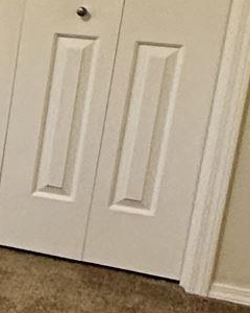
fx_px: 971
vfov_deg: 18.3
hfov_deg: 10.9
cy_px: 116
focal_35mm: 105
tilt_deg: -13.6
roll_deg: +0.3
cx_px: -457
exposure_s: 1/60
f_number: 2.2
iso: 400
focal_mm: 2.22
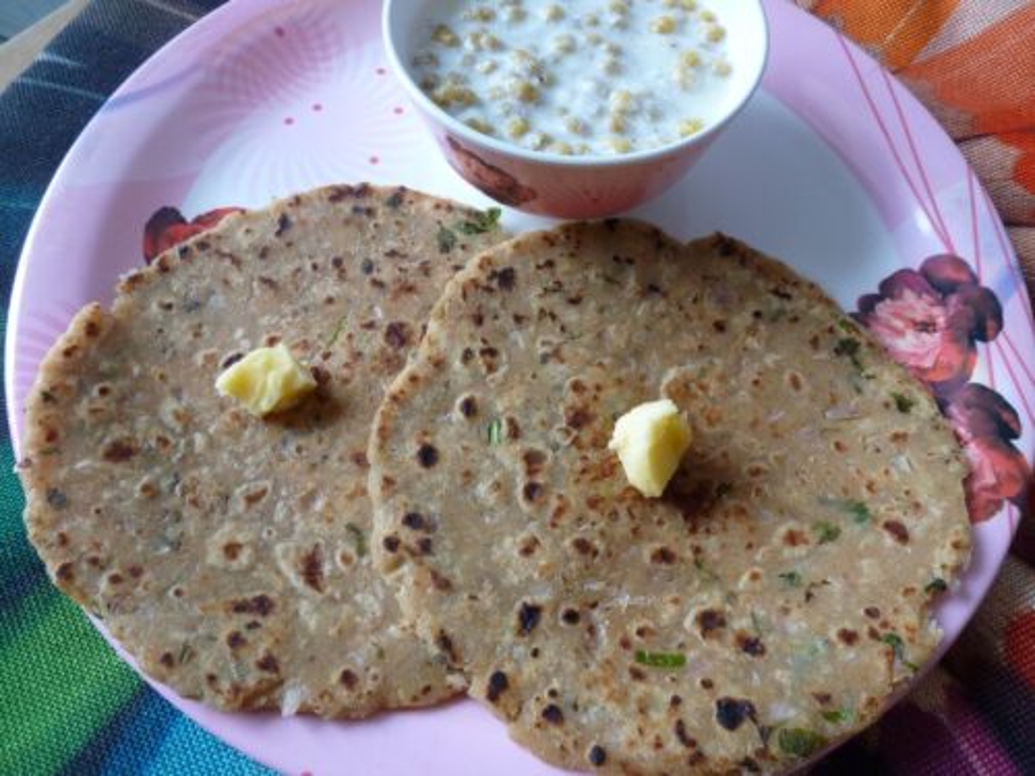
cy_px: 388
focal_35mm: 24
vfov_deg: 56.8
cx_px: 518
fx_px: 718
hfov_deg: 71.6
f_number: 3.3
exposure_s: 1/60
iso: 250
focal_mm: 4.3
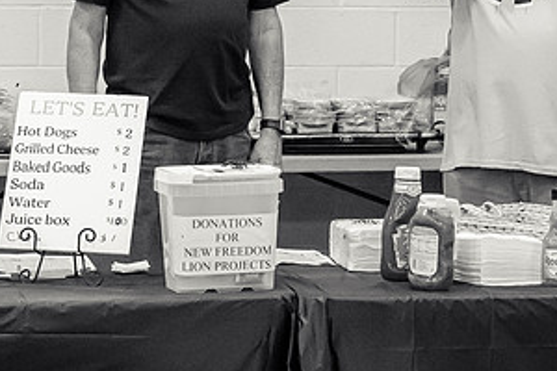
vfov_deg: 7.6
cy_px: 3
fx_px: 2800
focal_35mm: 181
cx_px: 182
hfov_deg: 11.3
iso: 6400
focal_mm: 43
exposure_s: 1/200
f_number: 6.3
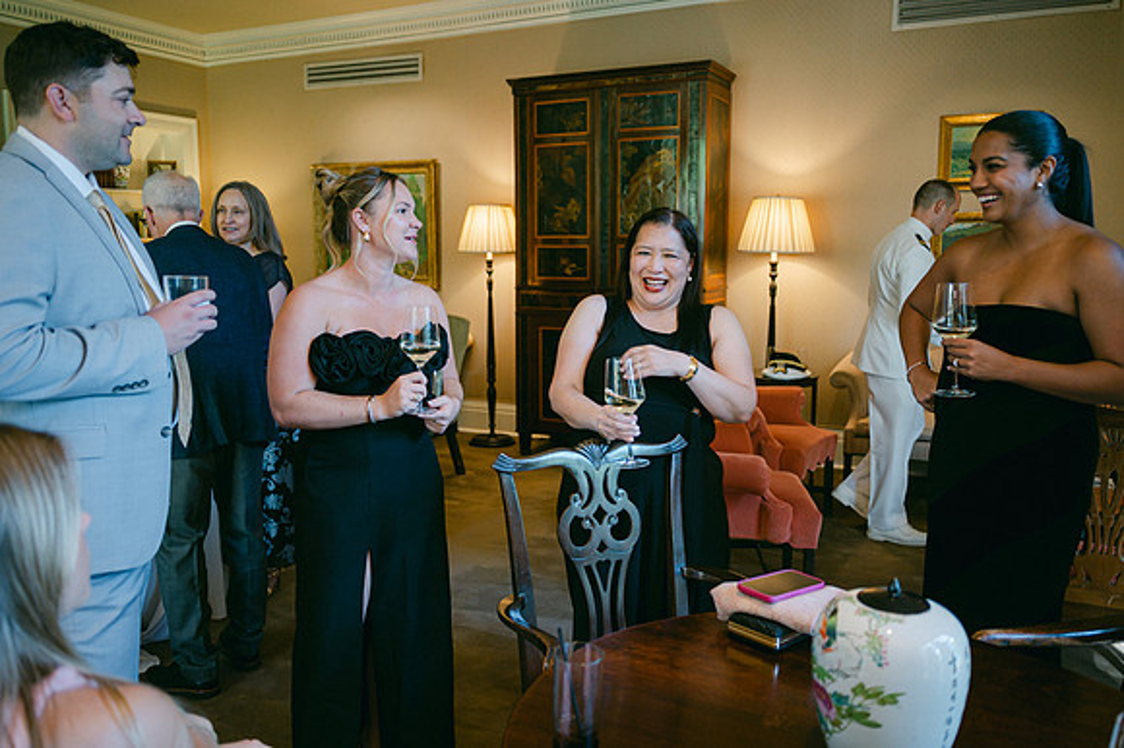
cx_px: 562
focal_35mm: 28
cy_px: 374
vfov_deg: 46.4
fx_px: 874
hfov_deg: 65.5
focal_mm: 28
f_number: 2.8
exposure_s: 1/80
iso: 1600
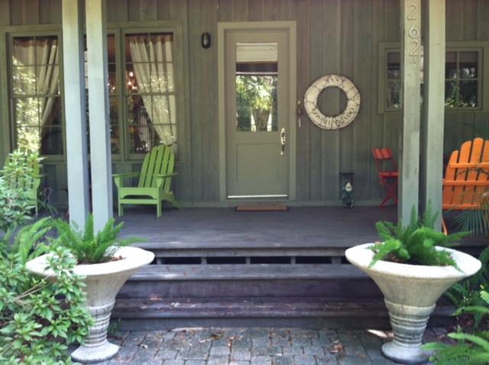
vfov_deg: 40.6
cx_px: 244
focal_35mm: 35
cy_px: 182
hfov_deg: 52.7
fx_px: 494
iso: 80
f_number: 2.8
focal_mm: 3.85
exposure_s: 1/24
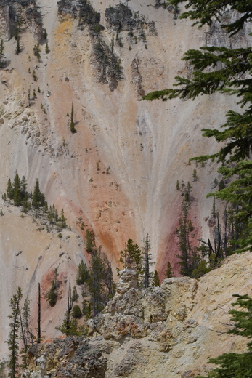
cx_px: 126
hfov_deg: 12.5
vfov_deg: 18.6
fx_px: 1154
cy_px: 189
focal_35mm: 110
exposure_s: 1/750
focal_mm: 55
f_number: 13
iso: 400
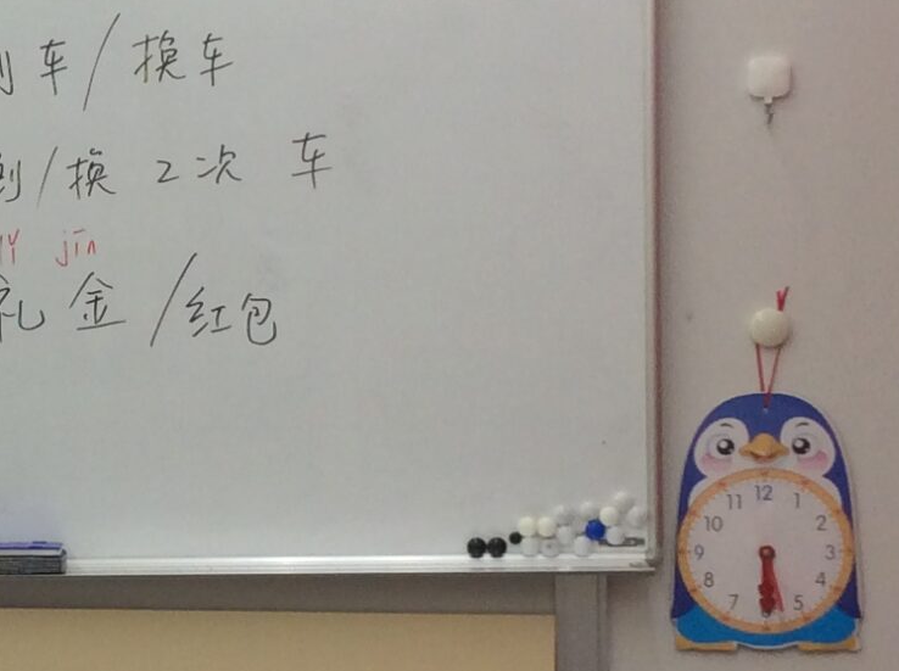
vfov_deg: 13.3
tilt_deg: -3.9
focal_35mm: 111
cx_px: -201
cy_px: 392
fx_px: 2878
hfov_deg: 16.9
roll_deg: +1.3
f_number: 2.4
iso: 40
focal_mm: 3.3
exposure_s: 1/100
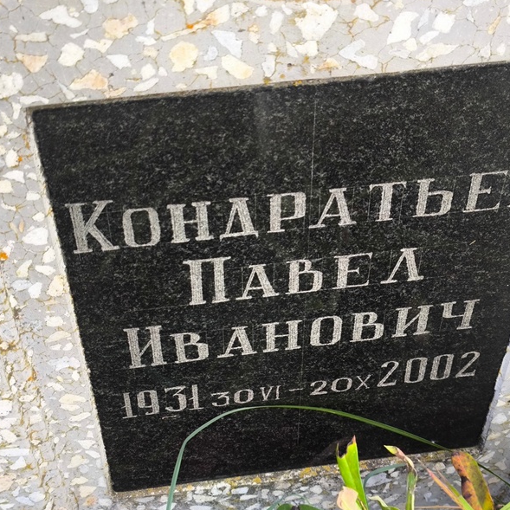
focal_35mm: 60
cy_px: 255
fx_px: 1000
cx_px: 253
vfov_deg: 28.6
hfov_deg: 28.6
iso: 80
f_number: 1.7
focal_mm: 4.71
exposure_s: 1/120
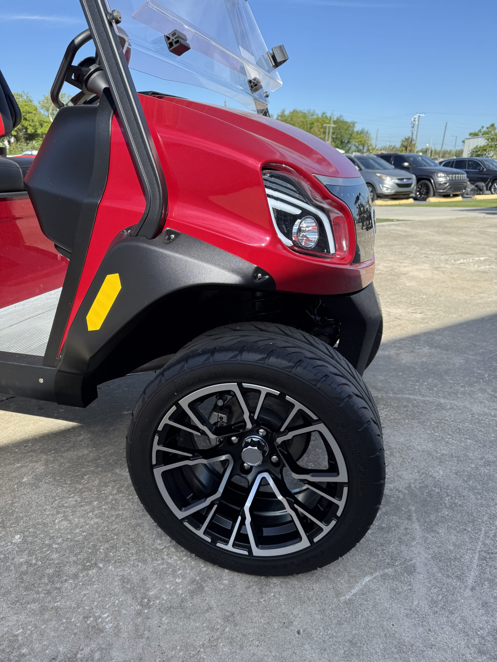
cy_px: 331
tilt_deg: -19.7
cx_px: 248
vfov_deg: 71.6
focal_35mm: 24
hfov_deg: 56.8
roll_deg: +2.1
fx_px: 459
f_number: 1.78
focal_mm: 6.76
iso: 80
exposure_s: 1/2232
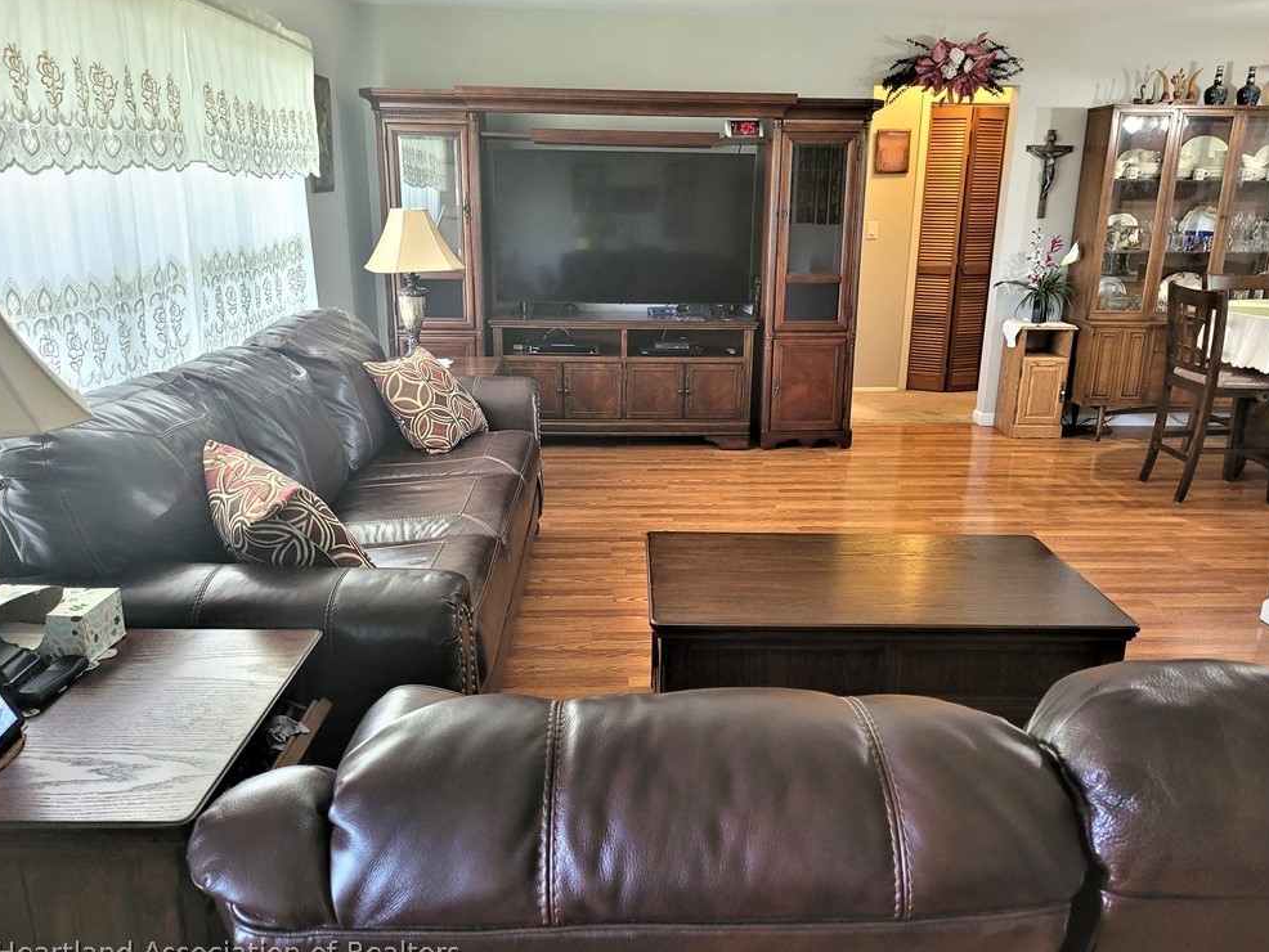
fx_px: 990
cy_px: 480
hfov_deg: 65.3
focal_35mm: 27
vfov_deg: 51.4
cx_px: 647
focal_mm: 5.4
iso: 250
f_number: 1.8
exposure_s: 1/39
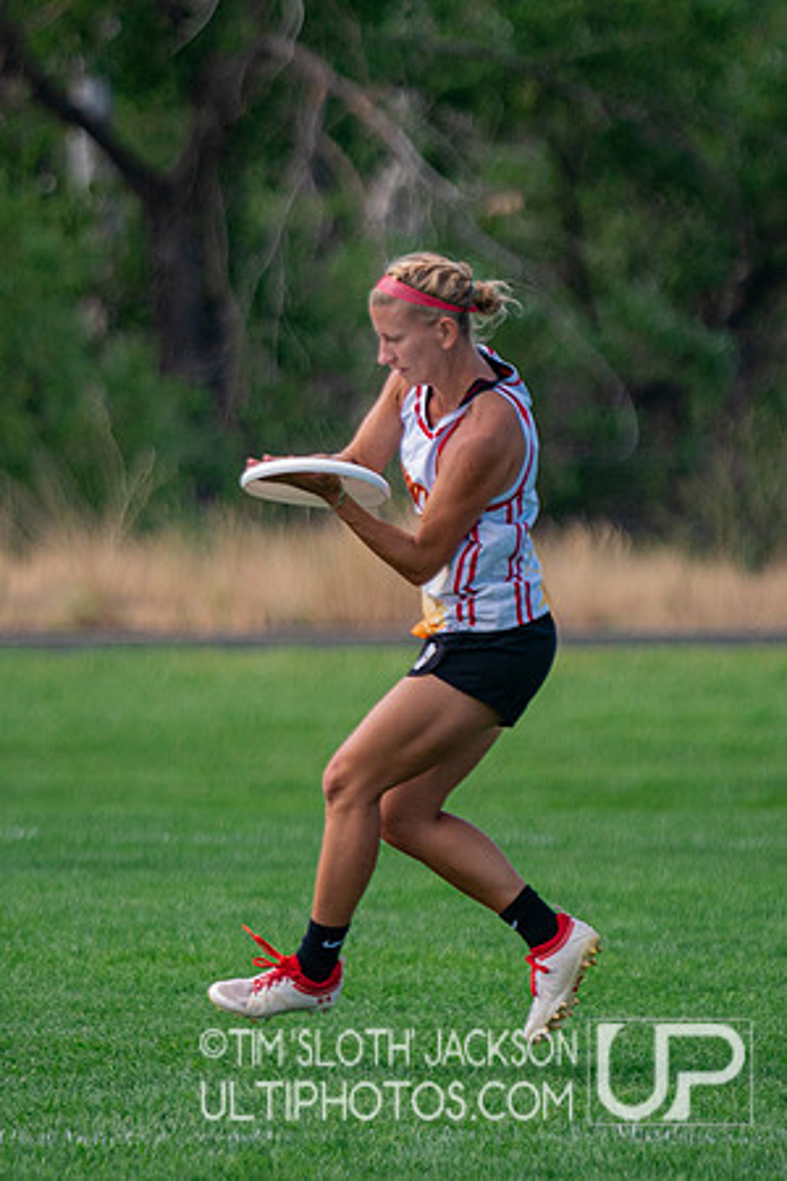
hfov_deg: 3.1
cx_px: 467
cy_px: 599
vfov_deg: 4.7
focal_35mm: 439
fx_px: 14393
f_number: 2.8
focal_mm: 200
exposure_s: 1/6400
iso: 500
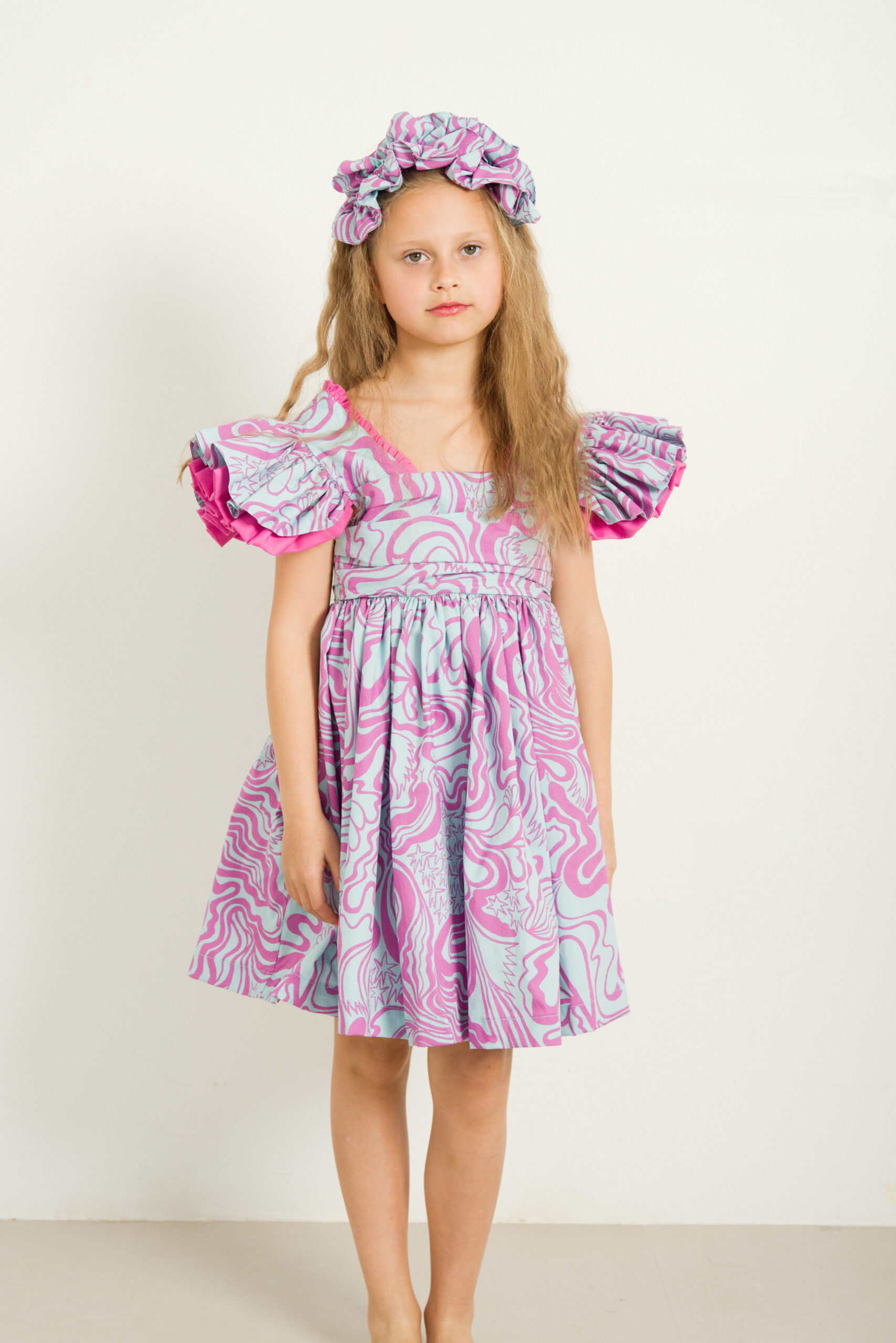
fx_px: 2519
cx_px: 448
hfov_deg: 20.2
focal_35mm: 68
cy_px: 672
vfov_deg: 29.9
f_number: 3.2
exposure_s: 1/200
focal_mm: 45
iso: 100
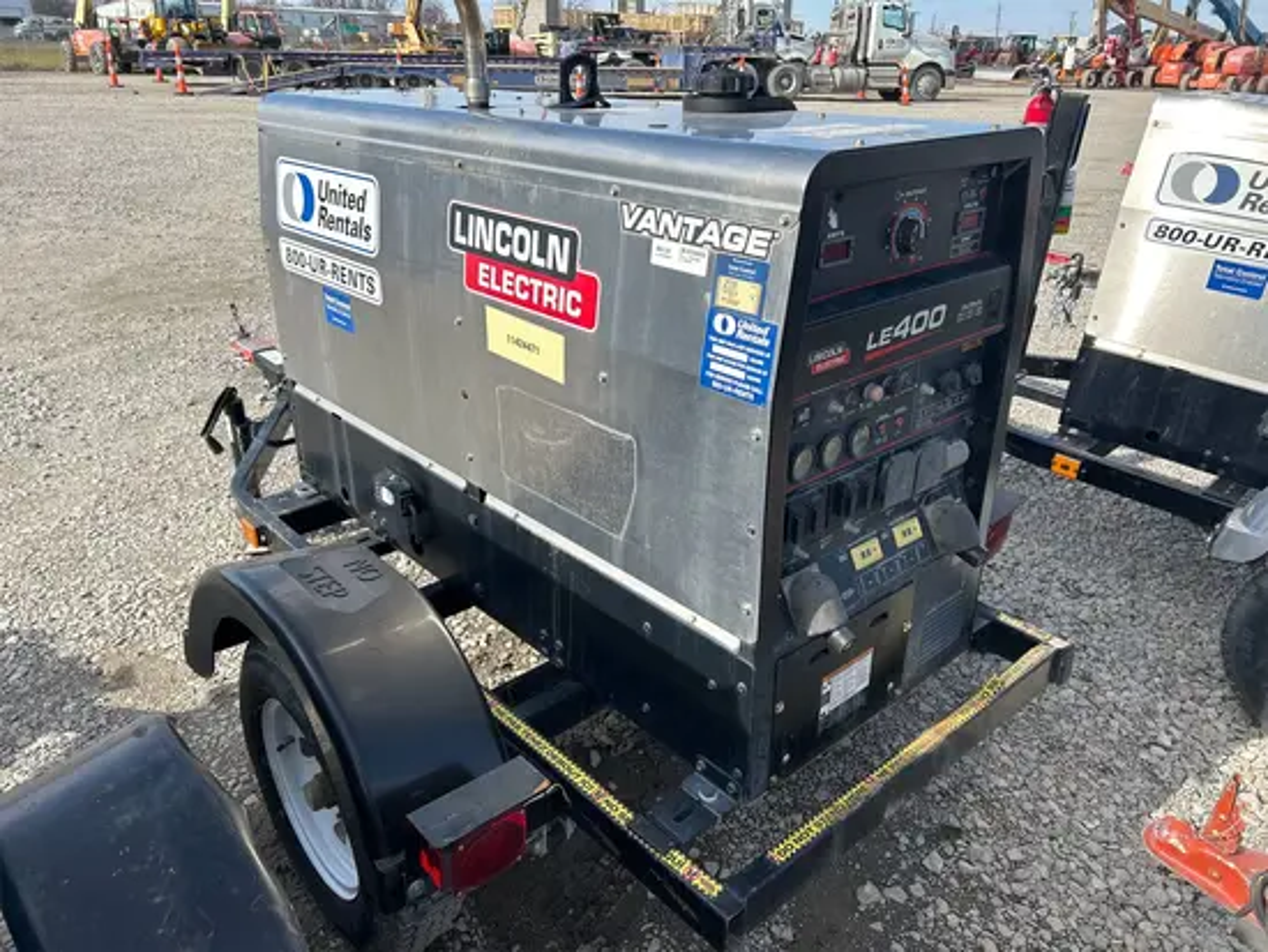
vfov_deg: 53.1
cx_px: 634
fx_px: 953
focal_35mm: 26
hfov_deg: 67.3
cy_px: 476
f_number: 1.5
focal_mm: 5.7
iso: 50
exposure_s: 1/2008
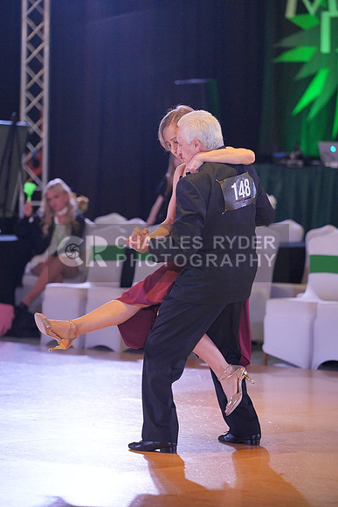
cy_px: 254
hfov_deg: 8.0
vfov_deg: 12.0
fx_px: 2407
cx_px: 169
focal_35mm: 171
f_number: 3.5
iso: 4000
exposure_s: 1/500
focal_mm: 171
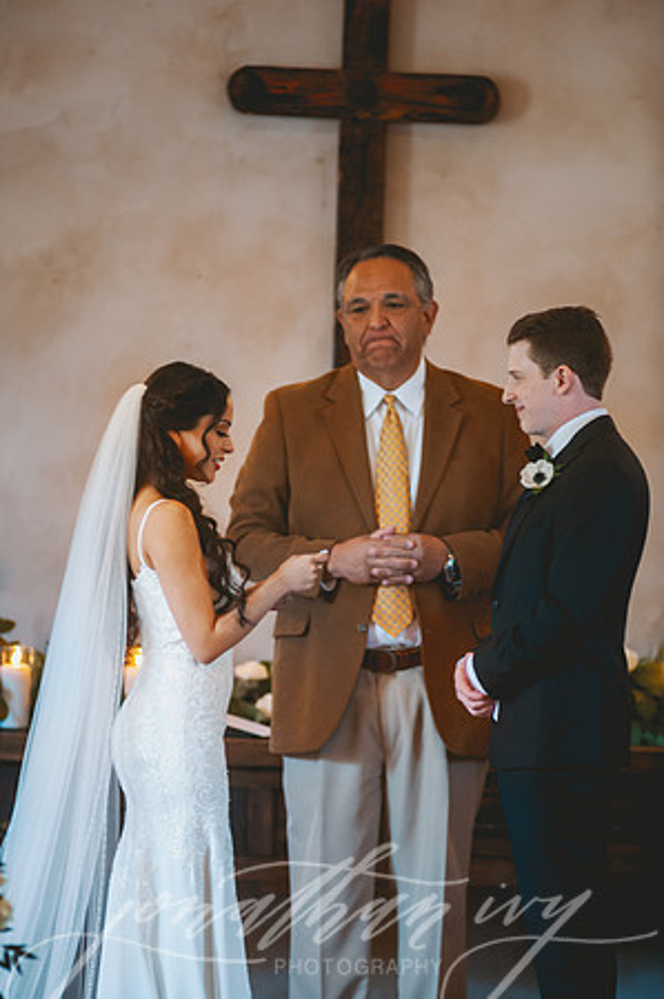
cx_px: 332
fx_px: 8319
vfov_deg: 6.9
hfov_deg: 4.6
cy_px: 500
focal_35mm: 300
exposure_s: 1/80
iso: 800
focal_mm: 300
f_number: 2.8
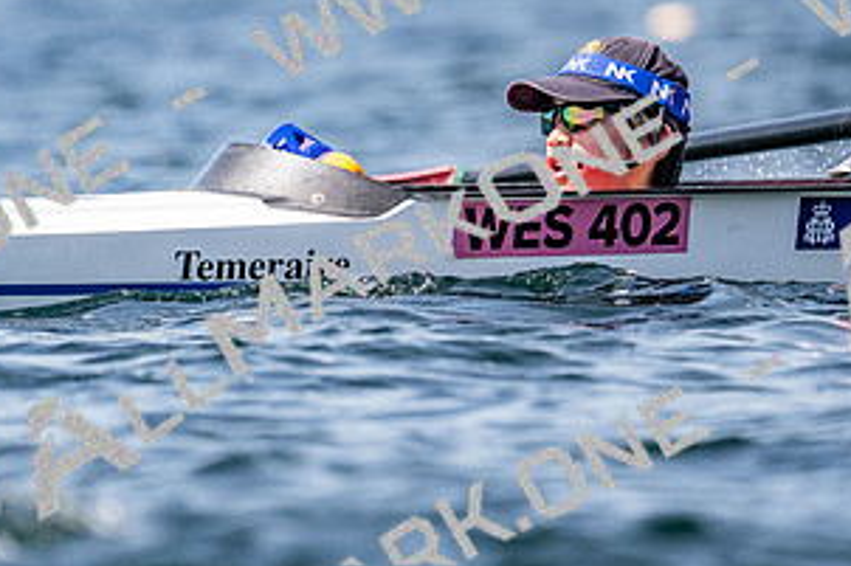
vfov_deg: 1.2
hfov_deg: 1.8
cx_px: 597
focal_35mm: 1154
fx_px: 27263
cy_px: 84
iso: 220
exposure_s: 1/2500
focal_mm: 400
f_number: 4.5
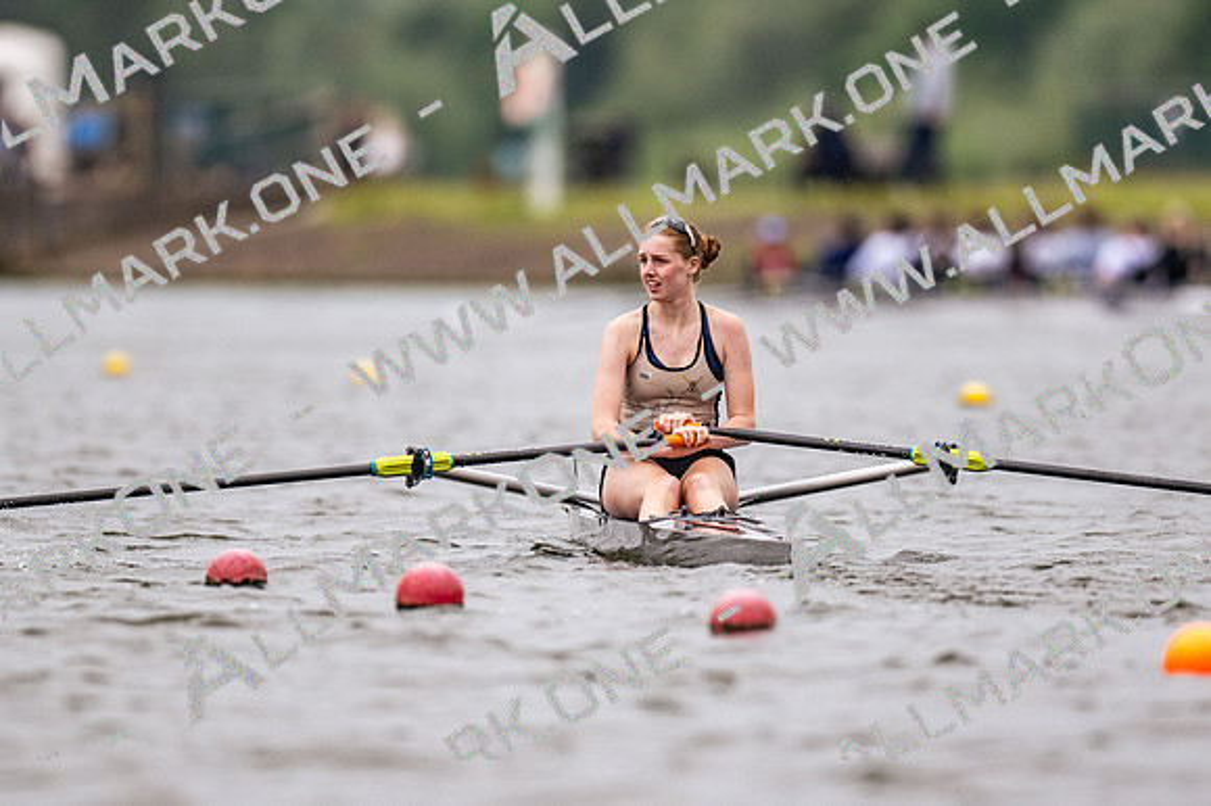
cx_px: 606
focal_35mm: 900
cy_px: 403
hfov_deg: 2.3
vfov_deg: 1.5
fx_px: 30257
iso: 640
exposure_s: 1/2500
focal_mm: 600
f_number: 4
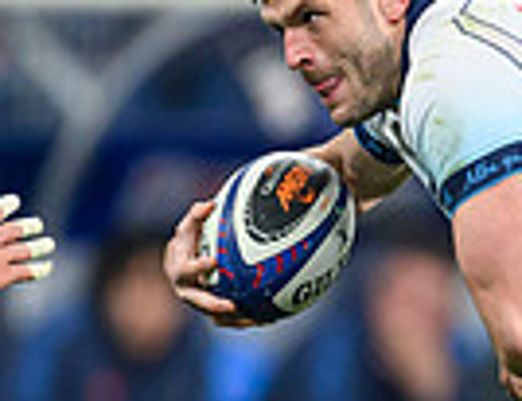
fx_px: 40900
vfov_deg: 0.6
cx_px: 757
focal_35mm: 2688
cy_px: 567
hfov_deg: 0.7
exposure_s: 1/2500
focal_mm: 400
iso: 3200
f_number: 2.8
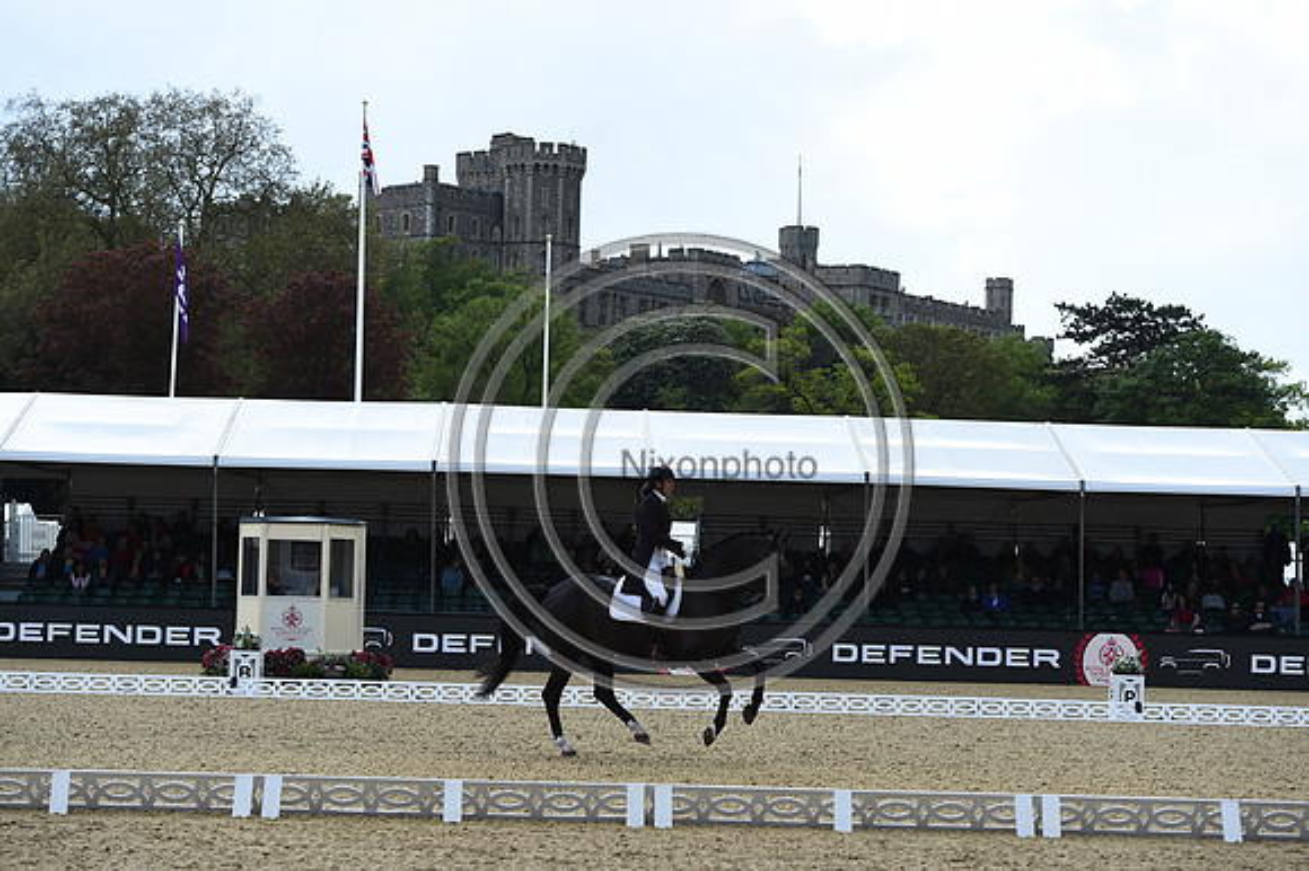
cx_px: 654
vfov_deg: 16.6
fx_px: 2980
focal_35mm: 82
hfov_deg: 24.8
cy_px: 436
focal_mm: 82
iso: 220
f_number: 4.5
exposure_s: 1/1250
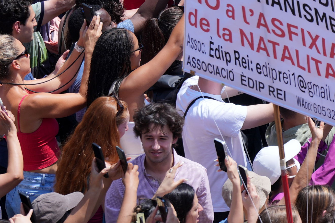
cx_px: 419
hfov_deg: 3.2
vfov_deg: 2.1
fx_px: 6030
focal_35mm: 648
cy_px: 23
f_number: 5.6
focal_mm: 200
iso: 125
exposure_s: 1/640
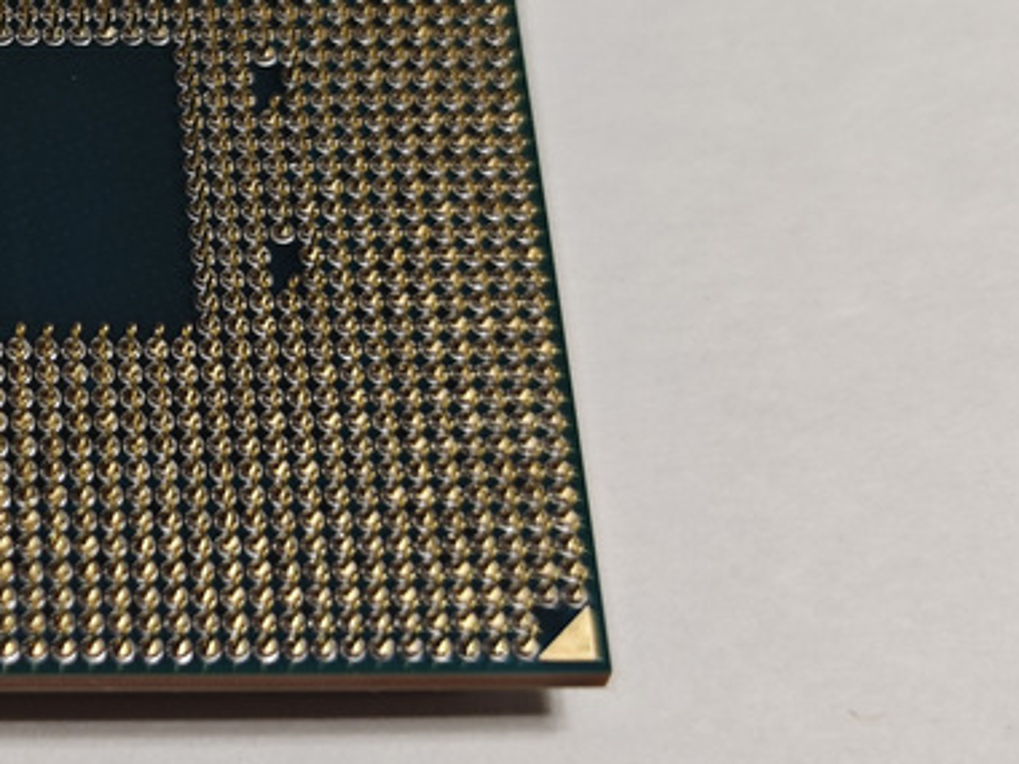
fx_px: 3238
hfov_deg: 17.5
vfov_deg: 13.4
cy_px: 206
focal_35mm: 110
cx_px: 13
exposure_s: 1/100
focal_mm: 8.7
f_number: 1.9
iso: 250
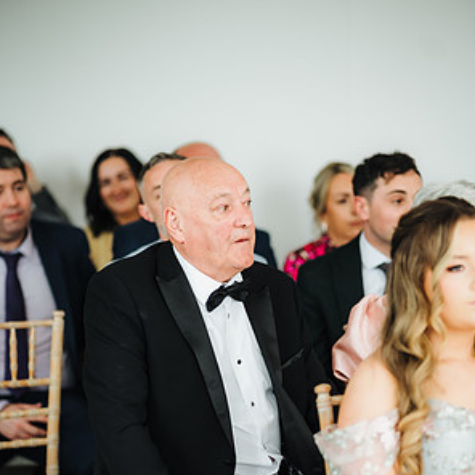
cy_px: 315
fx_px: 1708
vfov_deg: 15.8
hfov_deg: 15.8
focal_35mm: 110
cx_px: 239
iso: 500
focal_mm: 85
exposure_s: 1/200
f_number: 2
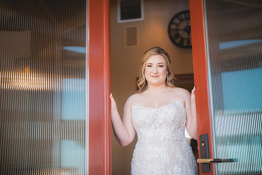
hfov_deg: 39.6
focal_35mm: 50
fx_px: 364
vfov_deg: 27.0
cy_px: 88
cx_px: 131
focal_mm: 50
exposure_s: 1/3200
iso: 1250
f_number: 1.4
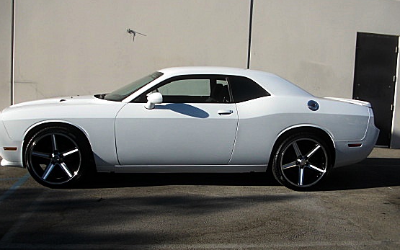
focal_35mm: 44
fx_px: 480
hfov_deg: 45.3
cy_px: 141
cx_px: 194
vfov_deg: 29.2
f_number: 2.8
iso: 50
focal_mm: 6.3
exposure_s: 1/800
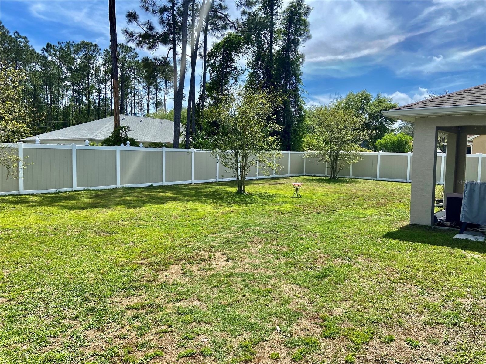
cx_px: 243
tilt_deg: -3.7
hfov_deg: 67.3
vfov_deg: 53.1
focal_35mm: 26
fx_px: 365
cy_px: 182
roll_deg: -0.5
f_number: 1.8
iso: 32
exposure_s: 1/2688
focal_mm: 4.25
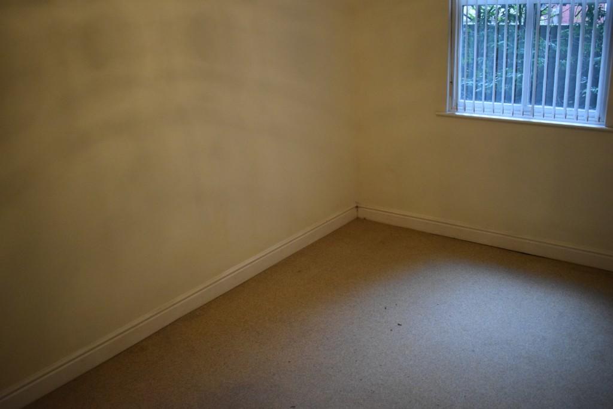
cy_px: 204
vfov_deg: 40.0
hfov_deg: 57.2
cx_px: 306
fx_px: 562
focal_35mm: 33
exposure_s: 1/80
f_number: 3.8
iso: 3200
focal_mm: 22
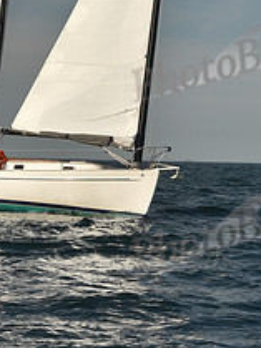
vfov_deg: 10.5
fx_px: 1878
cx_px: 46
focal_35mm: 187
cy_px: -3
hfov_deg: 7.9
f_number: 9
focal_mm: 70
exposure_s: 1/640
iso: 250
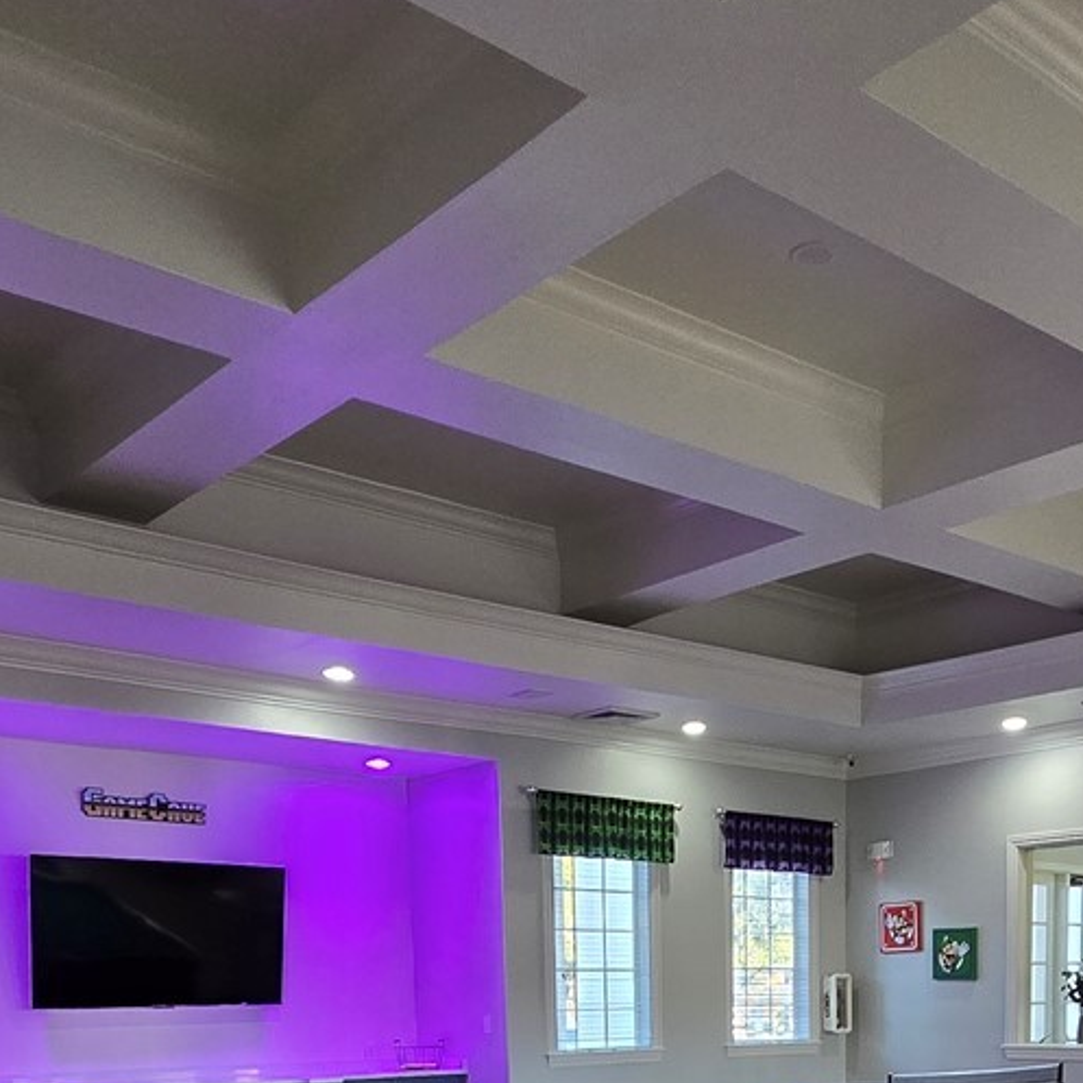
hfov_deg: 44.2
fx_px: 1310
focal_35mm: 37
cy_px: 1188
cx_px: 728
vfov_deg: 37.6
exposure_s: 1/60
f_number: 2.2
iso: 200
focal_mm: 2.2
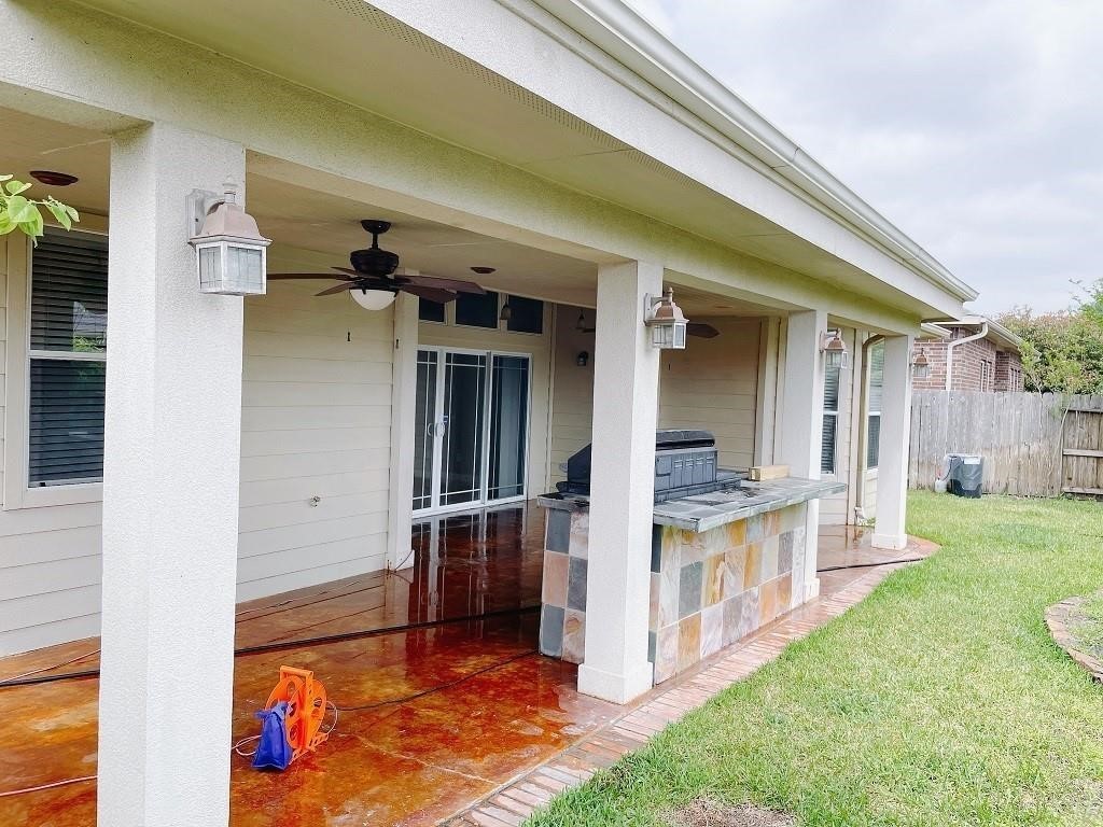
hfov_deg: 67.3
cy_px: 414
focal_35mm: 26
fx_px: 828
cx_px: 552
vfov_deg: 53.1
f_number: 1.6
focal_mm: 4.2
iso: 32
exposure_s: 1/855
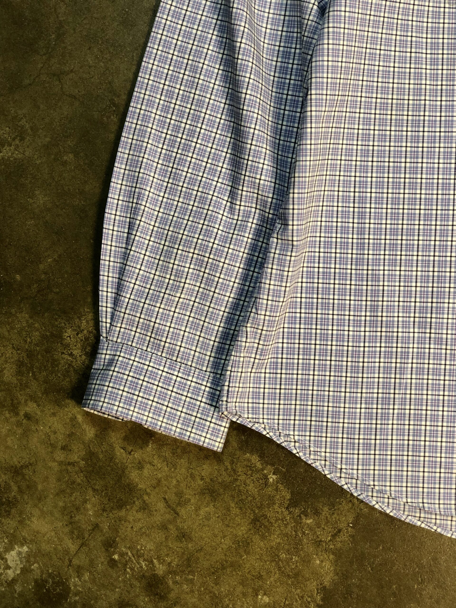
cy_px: 304
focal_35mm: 52
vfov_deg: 36.8
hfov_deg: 28.0
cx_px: 228
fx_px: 913
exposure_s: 1/50
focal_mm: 6
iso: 64
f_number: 2.4
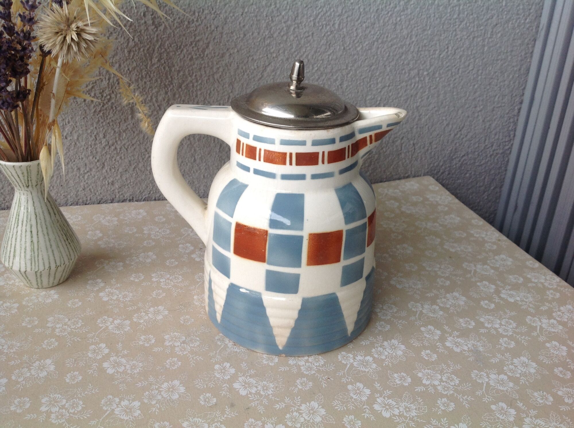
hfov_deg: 52.7
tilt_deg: -25.3
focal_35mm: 35
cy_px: 214
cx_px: 287
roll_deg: -5.7
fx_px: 580
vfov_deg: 40.6
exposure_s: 1/60
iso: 64
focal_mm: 4.28
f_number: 2.4
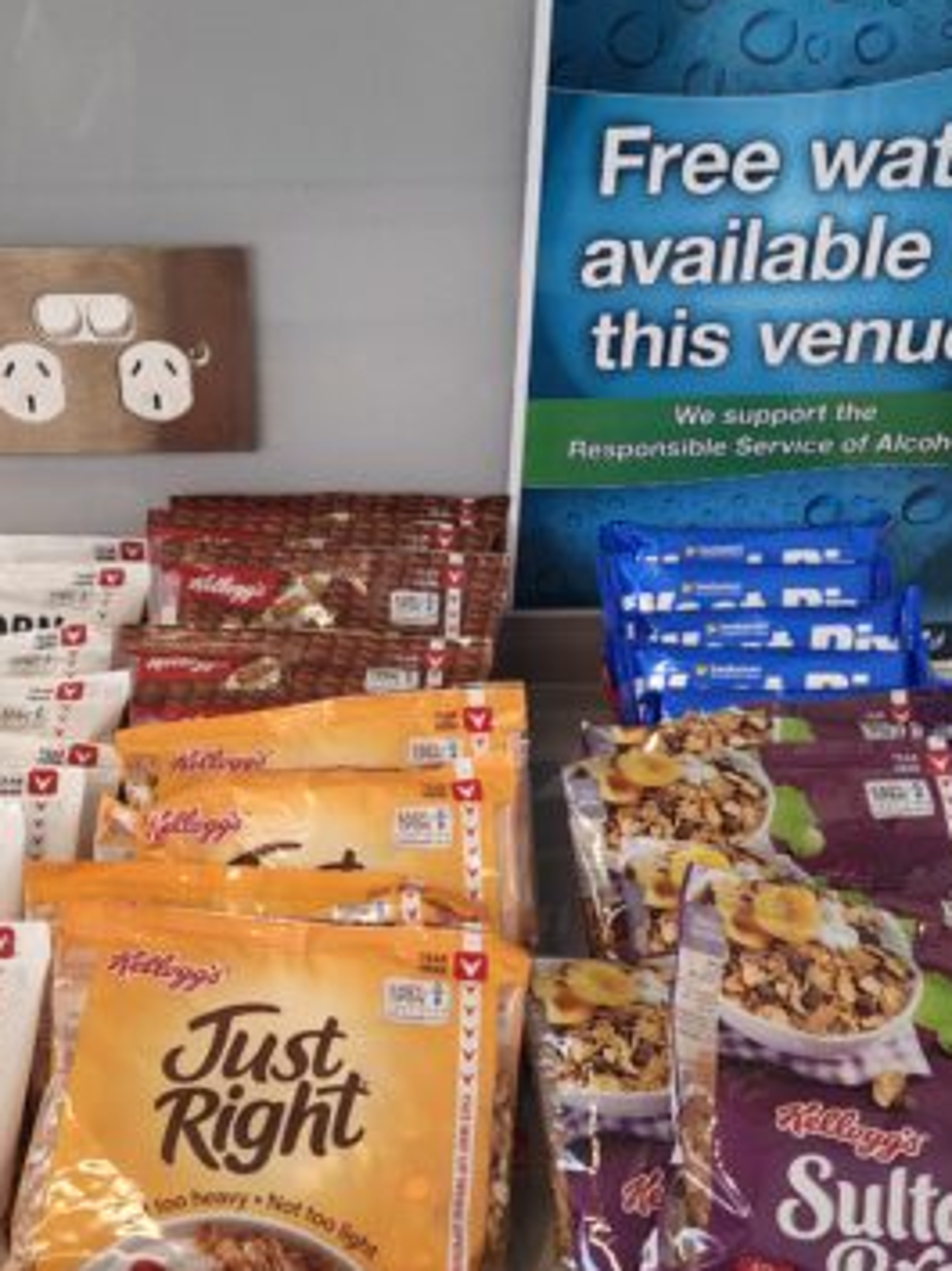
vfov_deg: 47.8
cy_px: 714
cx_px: 313
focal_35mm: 39
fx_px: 1432
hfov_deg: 36.4
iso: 200
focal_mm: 5.4
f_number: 1.8
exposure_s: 1/180
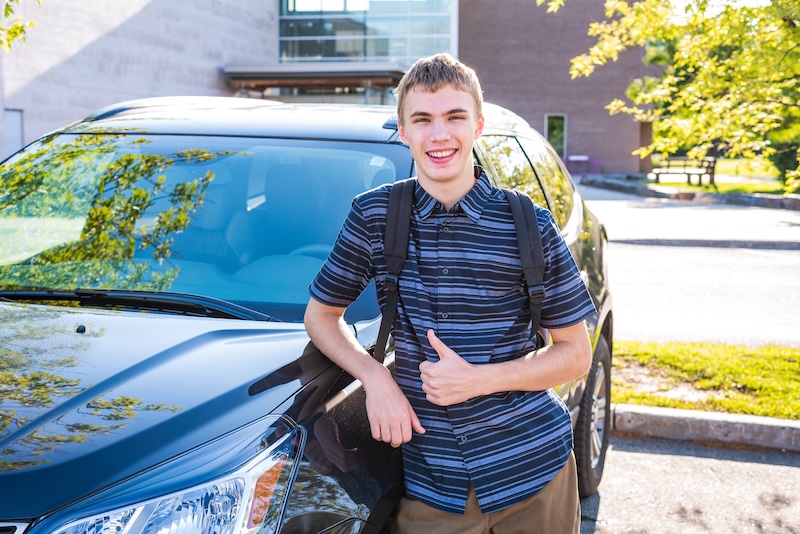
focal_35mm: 50
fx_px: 1111
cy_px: 267
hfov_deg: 39.6
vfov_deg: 27.0
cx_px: 400
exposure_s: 1/125
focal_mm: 50
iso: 200
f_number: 6.3
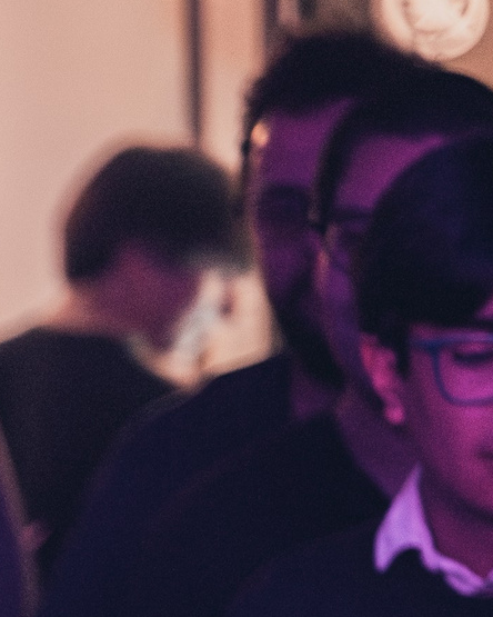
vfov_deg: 5.9
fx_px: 5928
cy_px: 832
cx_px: -896
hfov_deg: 4.6
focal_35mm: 325
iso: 6400
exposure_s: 1/25
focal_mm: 75
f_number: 2.8
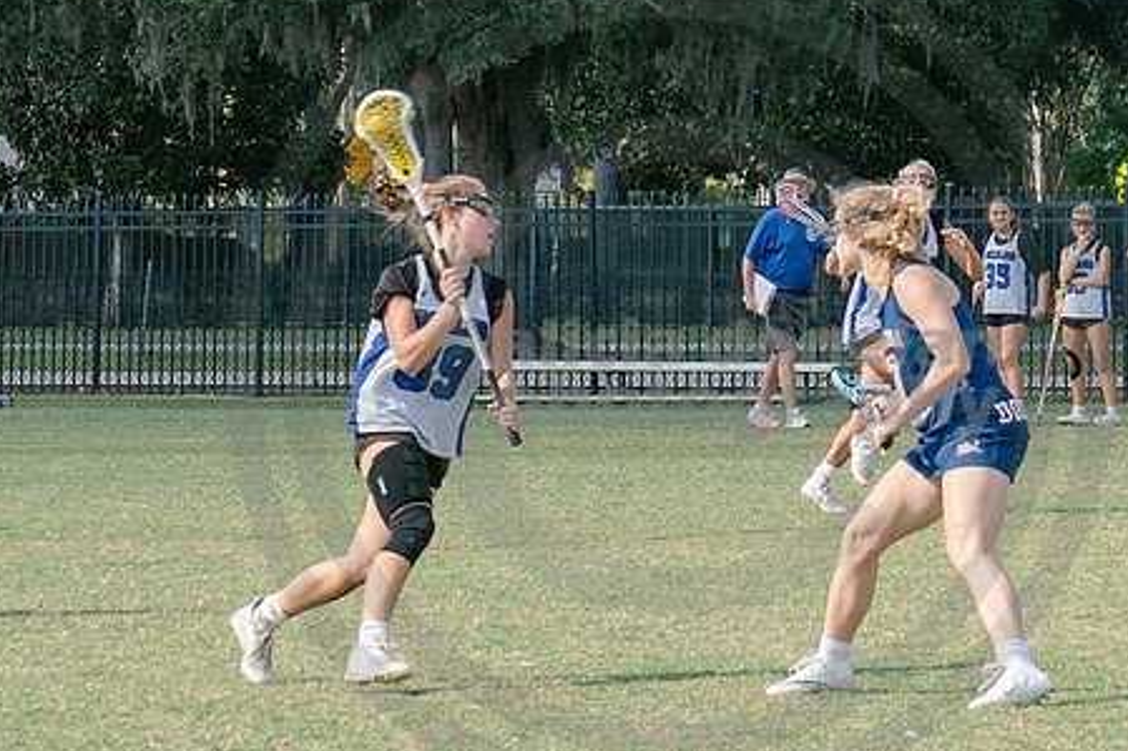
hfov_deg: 7.2
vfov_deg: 4.8
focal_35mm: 287
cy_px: 258
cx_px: 975
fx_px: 8989
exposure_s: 1/800
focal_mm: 70
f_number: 5.6
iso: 250
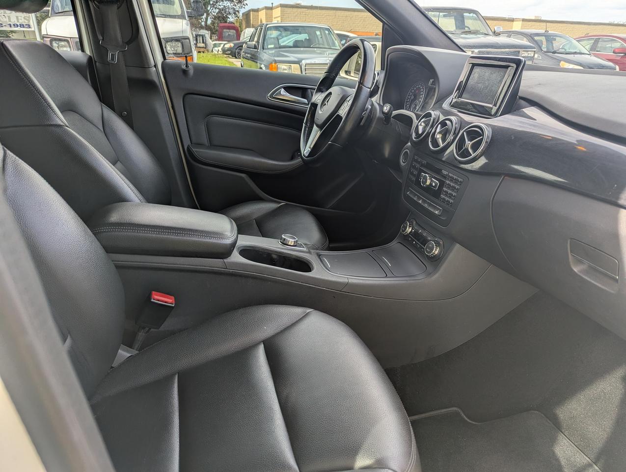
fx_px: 435
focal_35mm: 24
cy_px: 236
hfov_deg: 71.5
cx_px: 313
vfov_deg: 56.9
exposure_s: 1/375
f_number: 1.85
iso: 41
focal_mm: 6.81
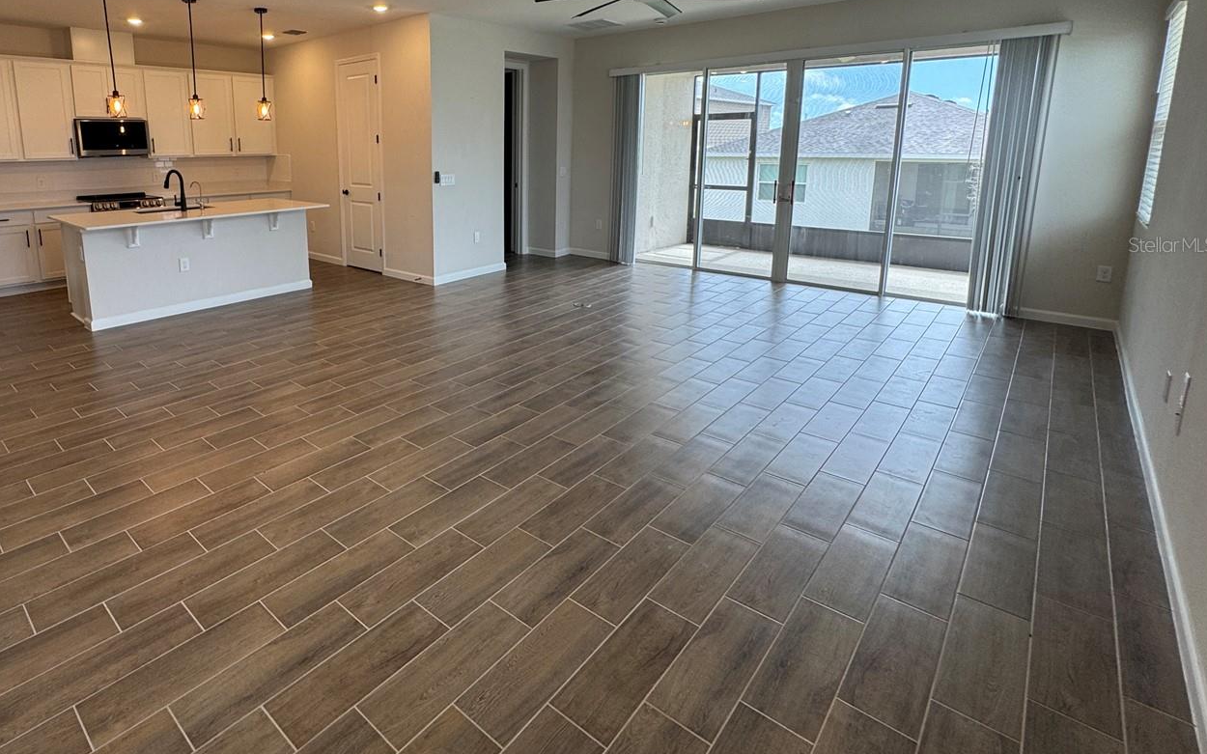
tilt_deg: -7.8
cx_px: 447
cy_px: 244
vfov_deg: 60.6
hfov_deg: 86.1
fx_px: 625
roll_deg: +0.7
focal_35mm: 19
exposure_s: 1/120
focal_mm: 2.22
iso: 80
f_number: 2.2
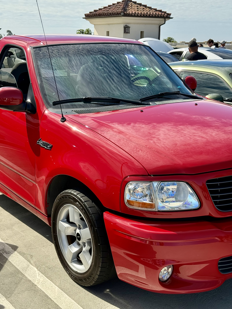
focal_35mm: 48
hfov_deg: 30.3
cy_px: 154
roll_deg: -1.1
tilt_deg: -12.5
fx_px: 429
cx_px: 116
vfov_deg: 39.7
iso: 80
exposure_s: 1/1543
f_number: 1.78
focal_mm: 6.76
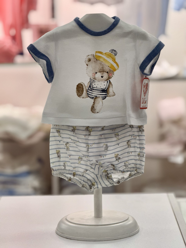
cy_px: 124
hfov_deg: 12.3
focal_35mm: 120
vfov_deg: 16.4
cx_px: 93
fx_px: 860
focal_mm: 15.66
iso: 100
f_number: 2.8
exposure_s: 1/100
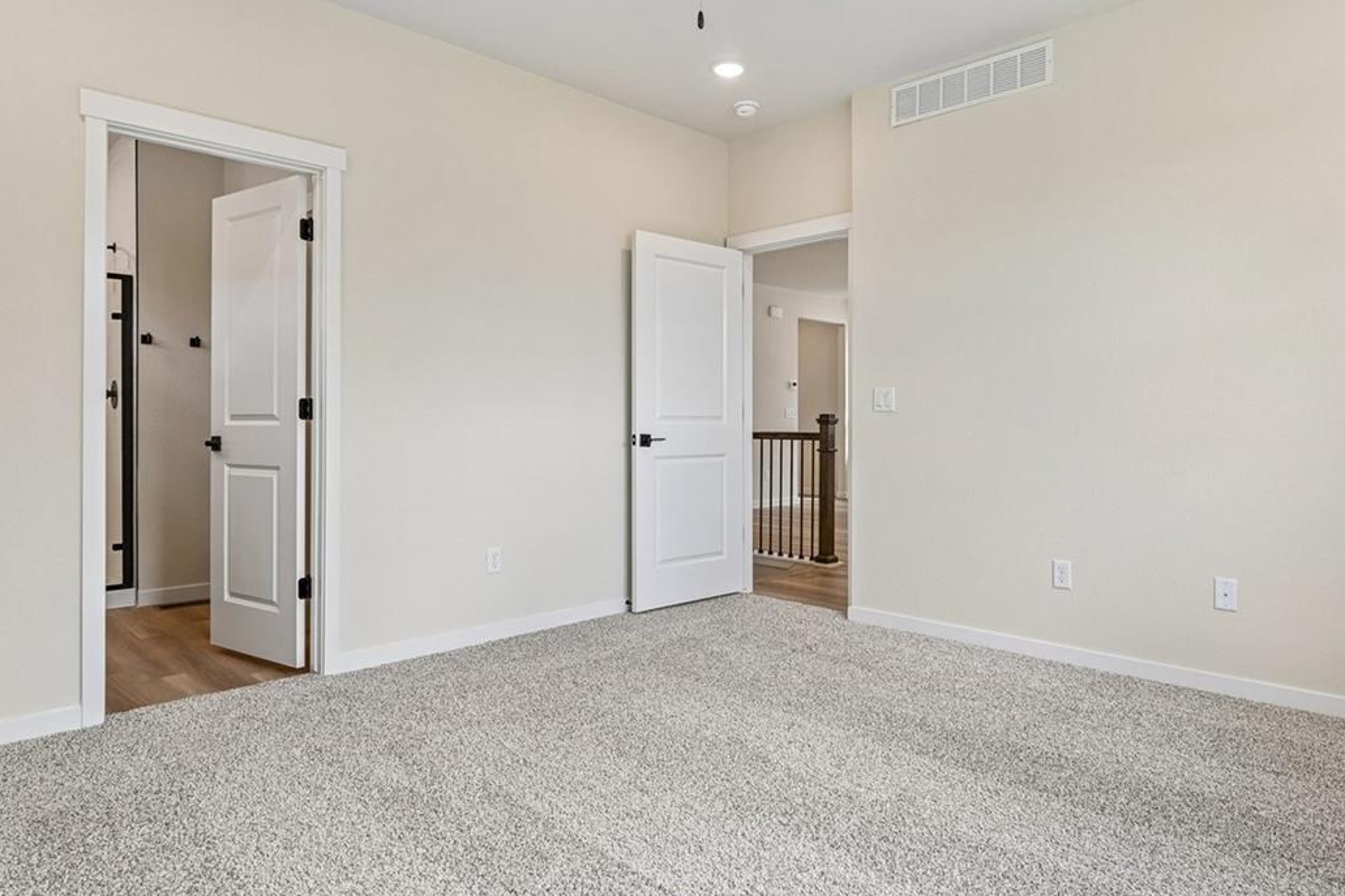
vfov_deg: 57.1
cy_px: 413
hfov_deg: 78.4
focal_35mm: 22
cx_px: 727
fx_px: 822
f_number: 9
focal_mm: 14
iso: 100
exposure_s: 1/15
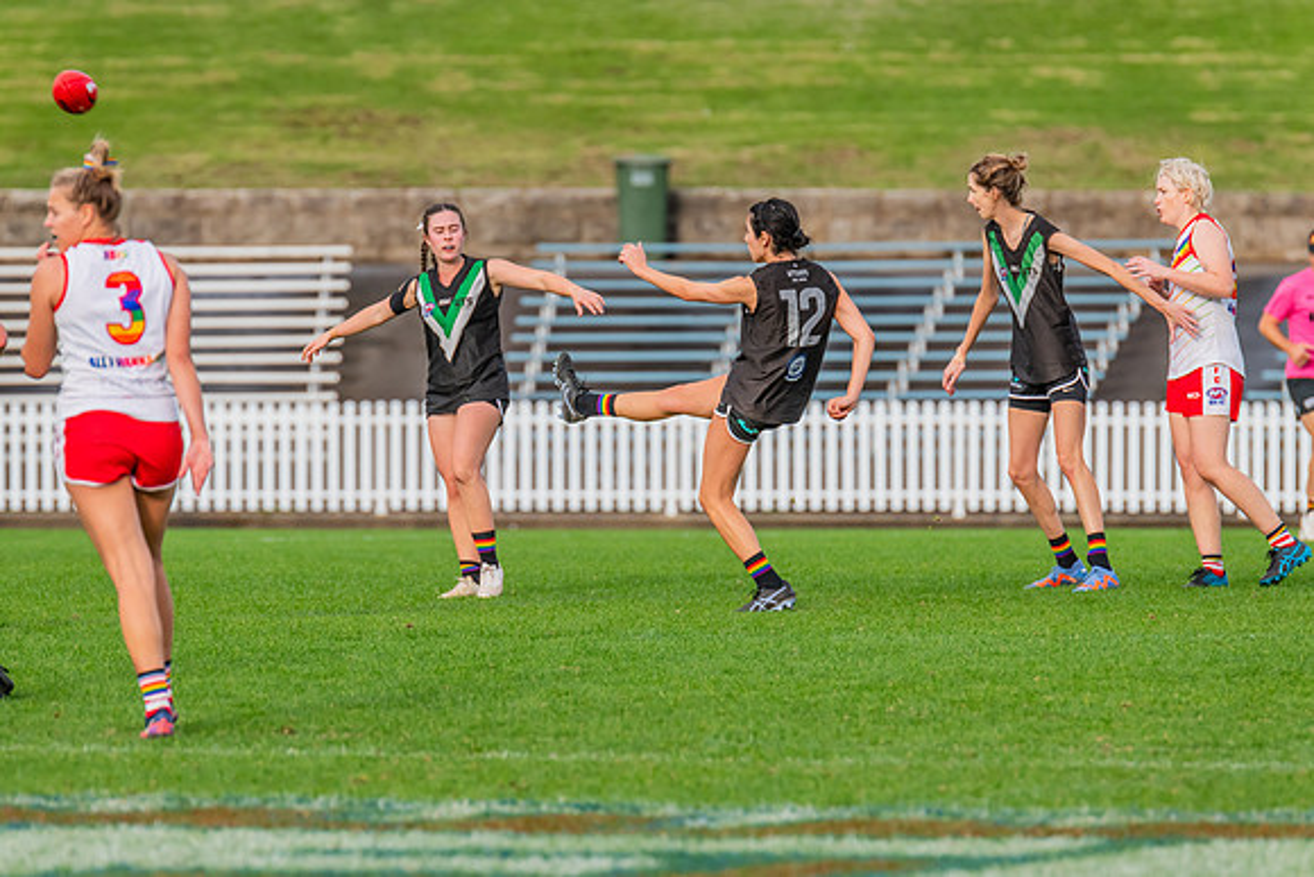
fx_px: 16516
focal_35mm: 452
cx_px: 627
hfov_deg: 4.6
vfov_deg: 3.0
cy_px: 466
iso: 800
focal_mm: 420
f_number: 7.1
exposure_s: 1/1000
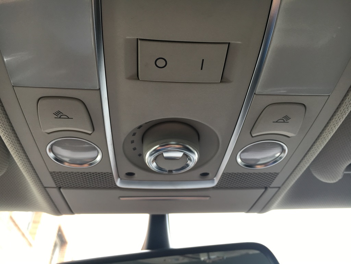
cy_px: 132
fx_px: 294
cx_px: 176
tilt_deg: +39.9
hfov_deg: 61.7
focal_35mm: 29
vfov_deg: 48.2
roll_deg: -0.4
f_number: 2.2
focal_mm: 4.15
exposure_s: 1/33
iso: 40
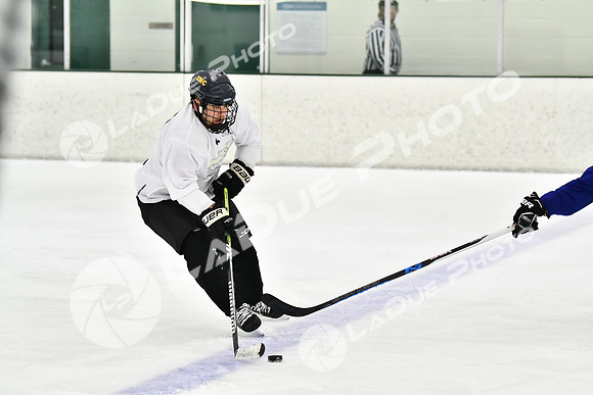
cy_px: 198
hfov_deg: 13.4
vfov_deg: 9.0
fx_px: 2521
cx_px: 296
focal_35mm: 153
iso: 6400
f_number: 2.8
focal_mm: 102
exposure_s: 1/1600
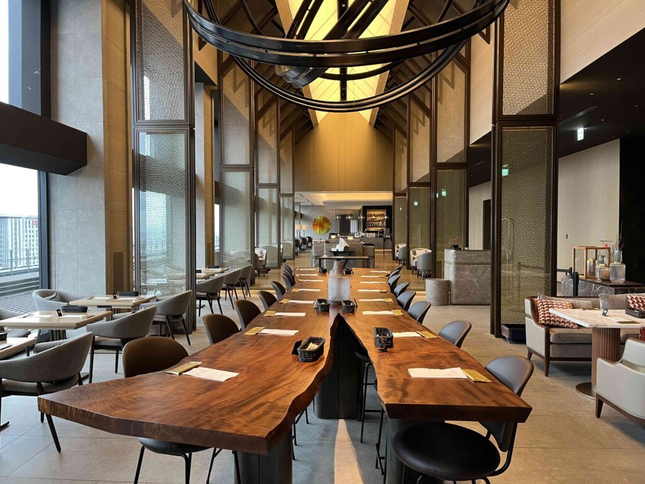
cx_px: 322
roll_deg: +0.7
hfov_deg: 67.3
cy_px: 242
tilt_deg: -2.2
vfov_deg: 53.1
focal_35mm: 26
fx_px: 484
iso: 125
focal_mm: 5.1
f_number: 1.6
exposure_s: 1/84
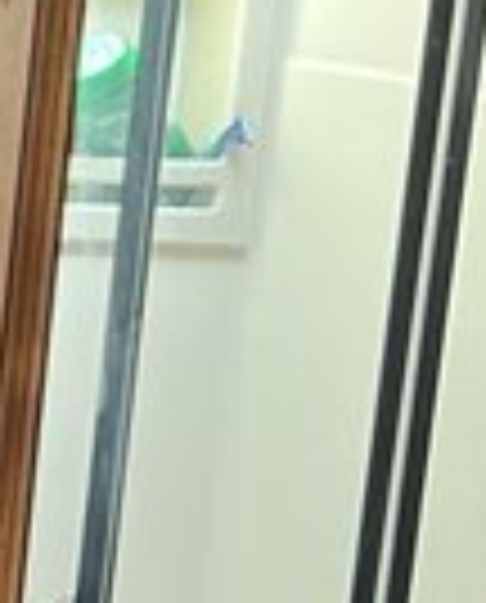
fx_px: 2703
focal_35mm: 151
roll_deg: +0.7
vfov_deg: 12.3
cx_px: -1210
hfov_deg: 8.0
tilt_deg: -8.9
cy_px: 783
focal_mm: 5.7
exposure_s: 1/60
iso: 200
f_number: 1.5
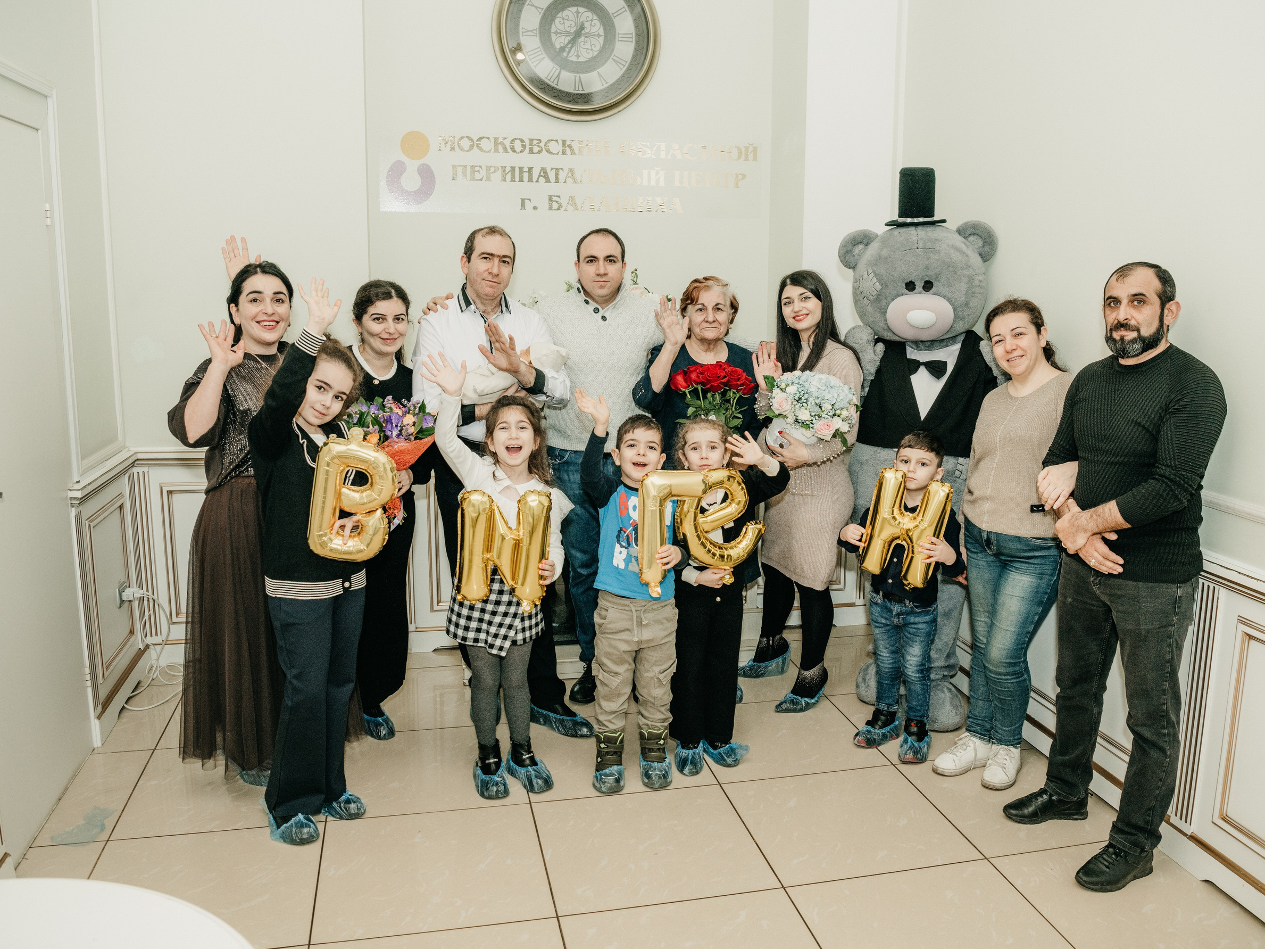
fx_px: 1023
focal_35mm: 28
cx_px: 665
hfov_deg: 63.4
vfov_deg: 49.7
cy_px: 469
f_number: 4.5
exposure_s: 1/160
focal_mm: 24
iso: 320
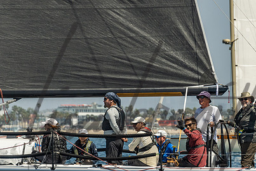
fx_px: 2390
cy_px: 88
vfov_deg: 4.1
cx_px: 110
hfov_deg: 6.1
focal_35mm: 336
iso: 320
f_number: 6.3
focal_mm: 175
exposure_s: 1/1250
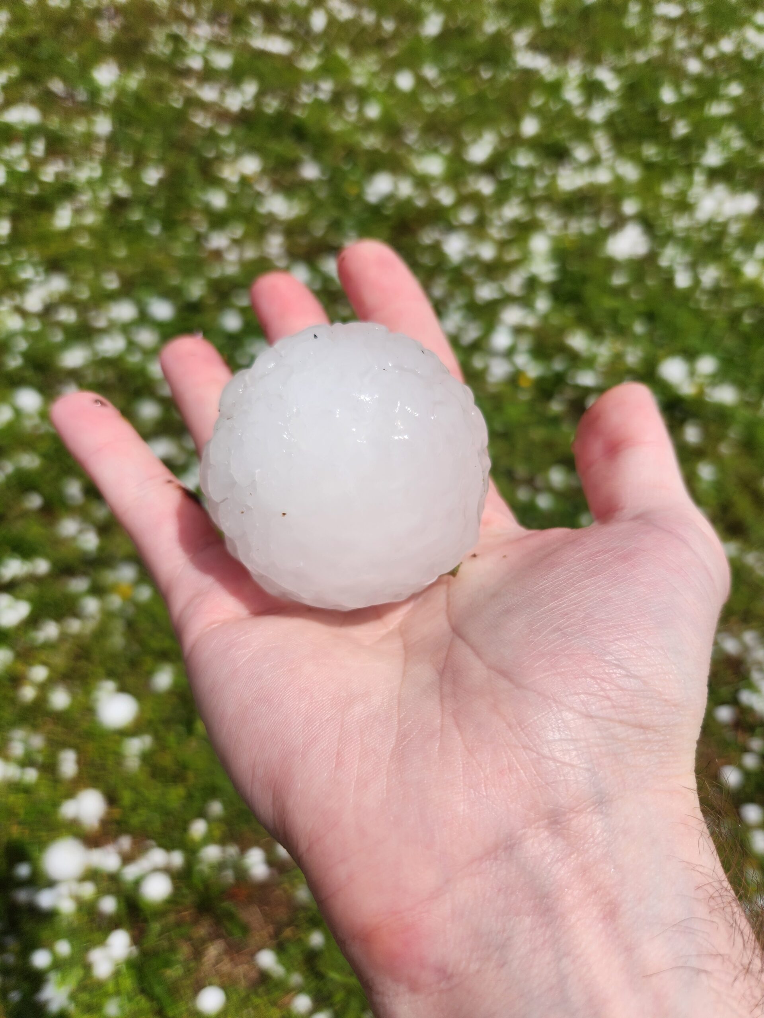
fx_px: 677
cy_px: 509
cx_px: 382
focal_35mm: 23
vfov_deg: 73.9
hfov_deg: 58.9
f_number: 1.8
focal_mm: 5.4
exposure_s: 1/3409
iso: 20
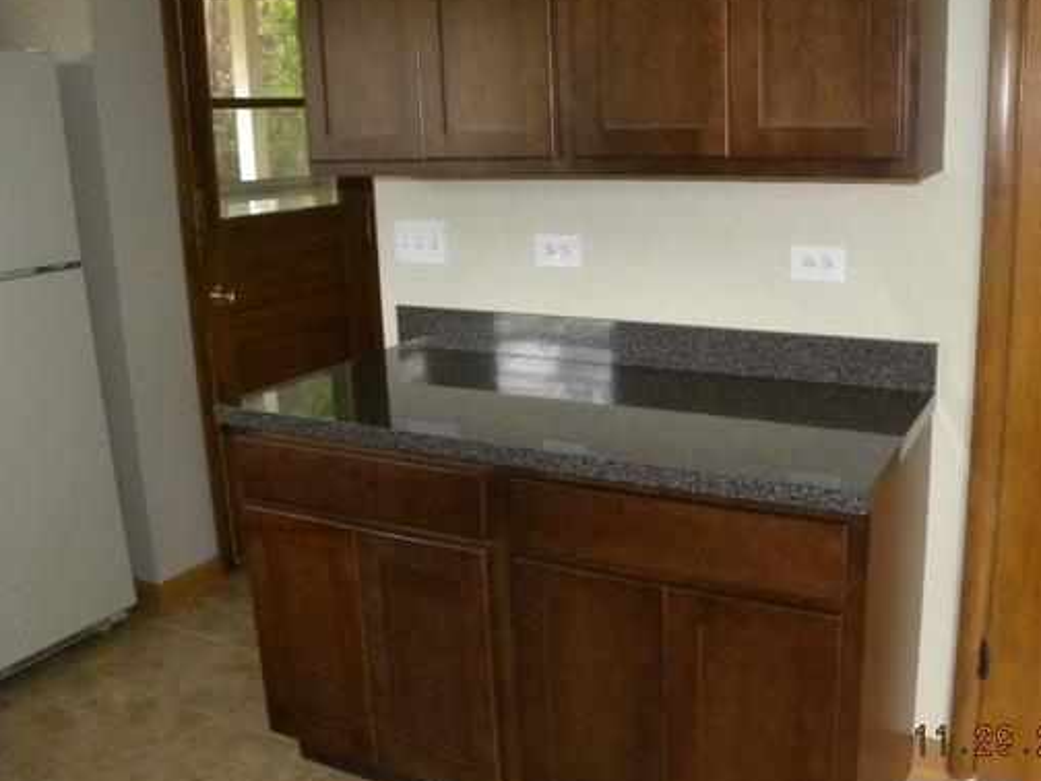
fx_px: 992
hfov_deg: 54.6
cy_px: 349
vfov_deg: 42.9
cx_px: 659
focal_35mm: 33
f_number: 2.8
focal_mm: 4.6
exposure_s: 1/30
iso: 400
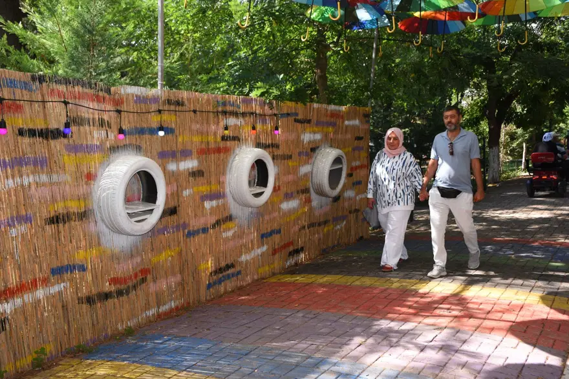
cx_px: 284
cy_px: 190
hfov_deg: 53.1
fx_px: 569
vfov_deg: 36.8
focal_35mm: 36
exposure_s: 1/250
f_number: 6.3
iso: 400
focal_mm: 24
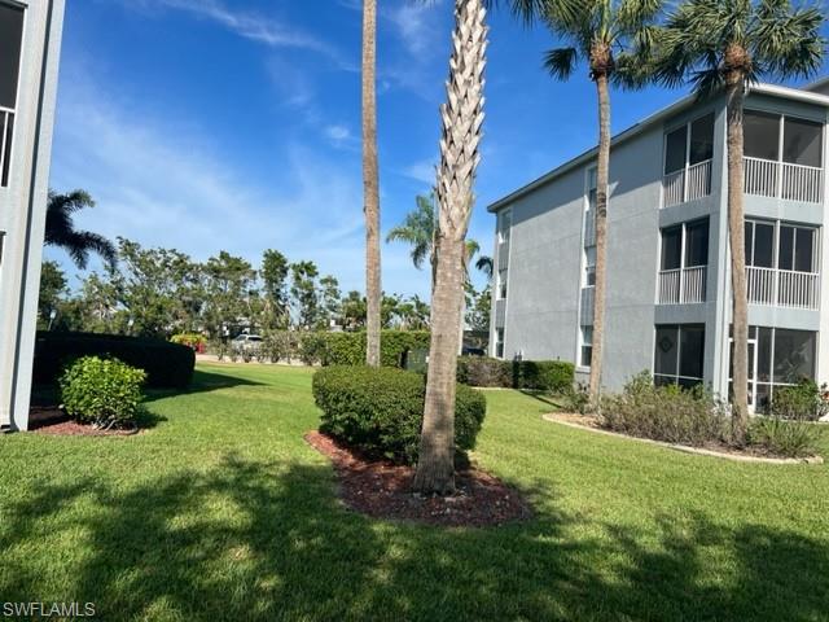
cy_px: 311
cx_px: 414
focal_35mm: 26
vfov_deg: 53.1
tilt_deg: +2.4
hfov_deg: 67.3
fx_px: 623
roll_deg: -3.3
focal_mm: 5.7
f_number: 1.5
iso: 50
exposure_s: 1/5319
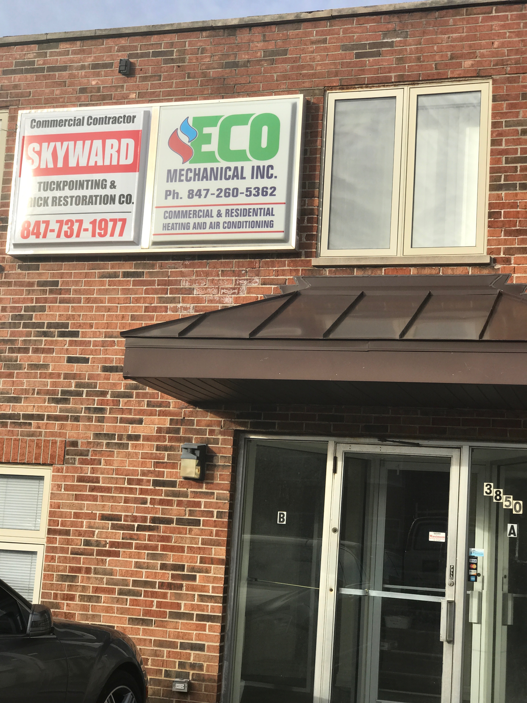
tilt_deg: +9.2
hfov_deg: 25.7
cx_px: 264
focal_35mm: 57
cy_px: 352
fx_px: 1157
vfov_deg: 33.8
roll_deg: -4.1
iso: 20
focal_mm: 6.6
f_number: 2.8
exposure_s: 1/679
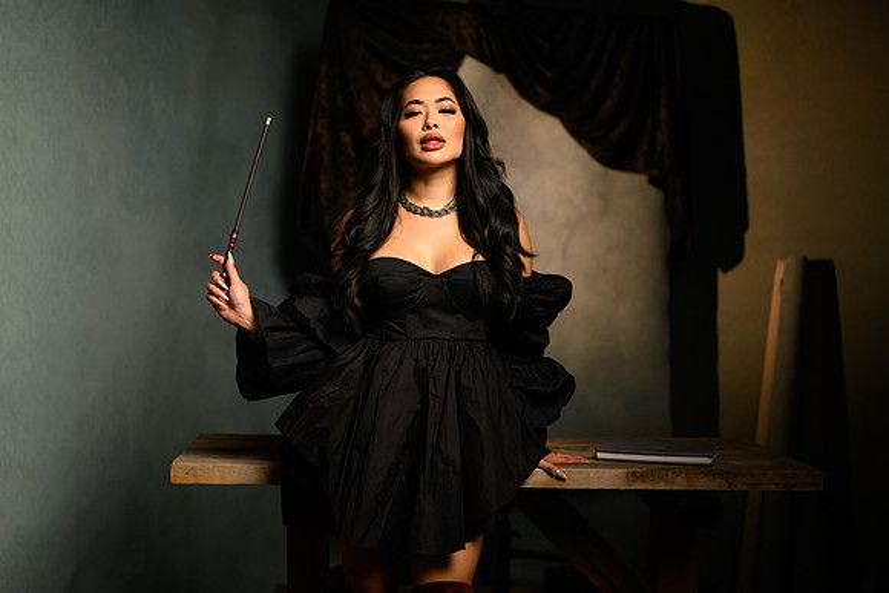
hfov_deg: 37.8
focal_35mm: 52
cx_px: 452
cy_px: 282
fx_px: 1296
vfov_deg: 25.8
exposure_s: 1/800
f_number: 1.8
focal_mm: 50
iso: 1000
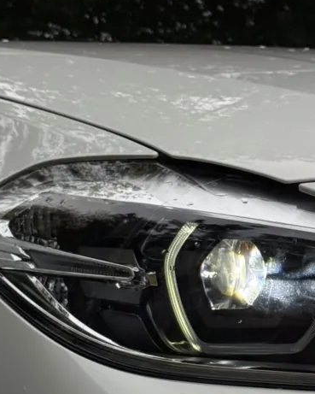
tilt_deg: -2.1
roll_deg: +1.4
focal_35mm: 130
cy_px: 290
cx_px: 330
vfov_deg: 14.8
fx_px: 1514
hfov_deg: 11.7
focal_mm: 6.76
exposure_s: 1/3534
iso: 64
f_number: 1.78
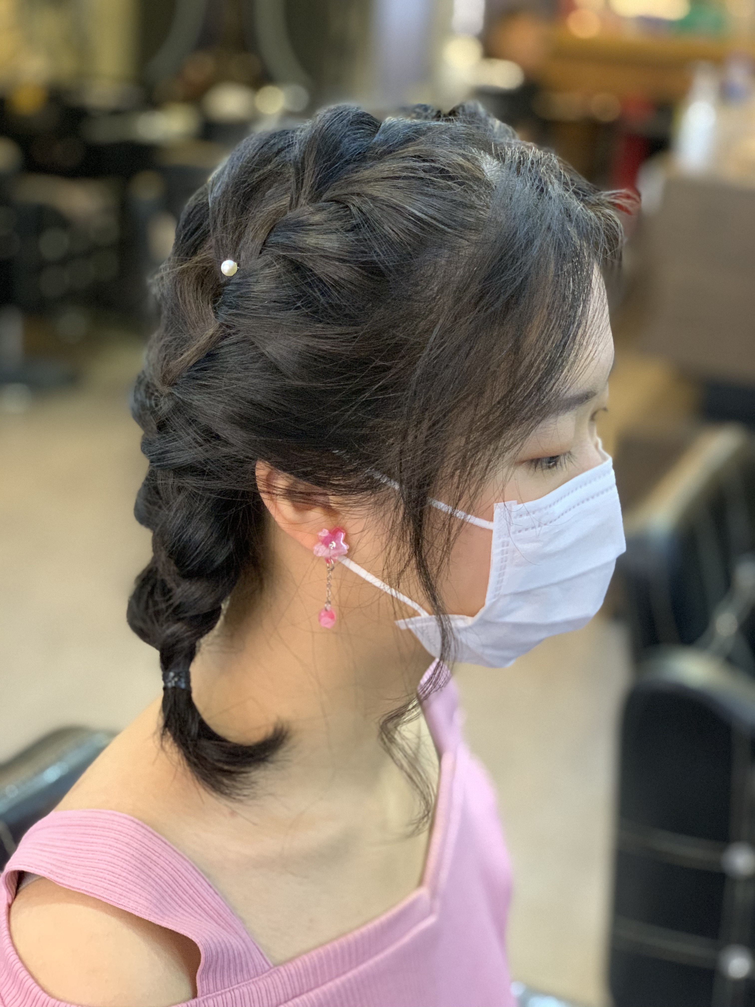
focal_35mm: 52
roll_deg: -4.1
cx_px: 378
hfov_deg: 28.0
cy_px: 504
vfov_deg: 36.8
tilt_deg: -18.6
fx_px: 1512
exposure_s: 1/50
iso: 400
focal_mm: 6
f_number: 2.4
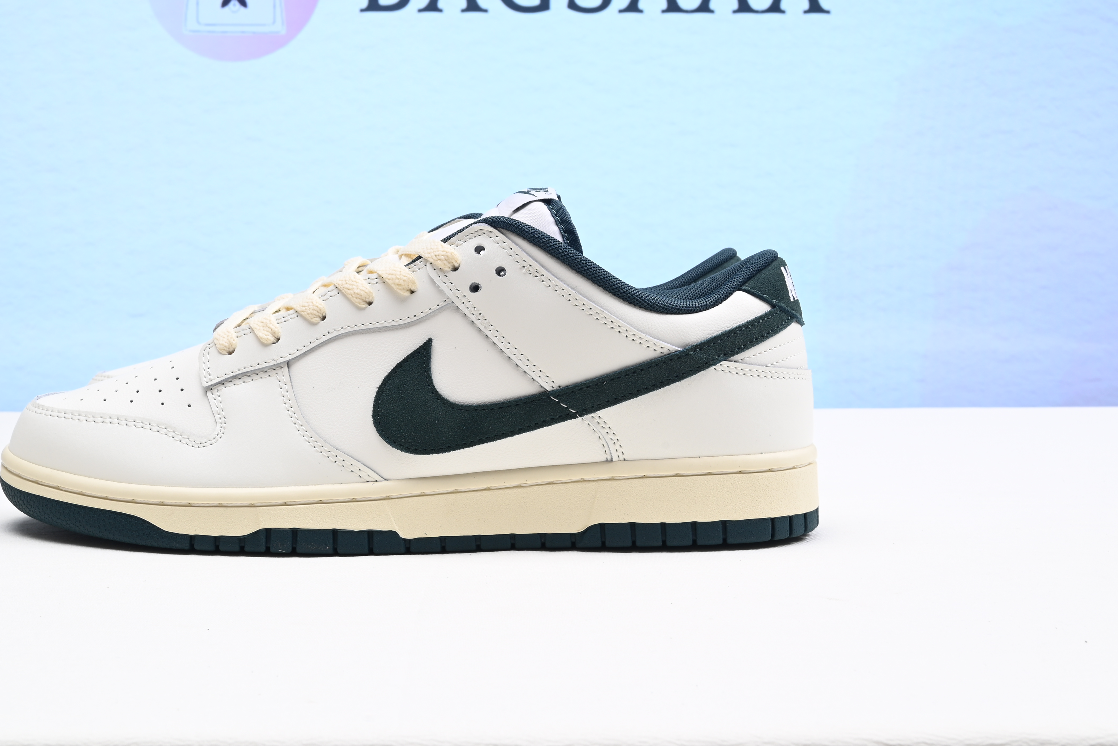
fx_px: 1647
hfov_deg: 37.4
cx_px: 471
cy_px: 248
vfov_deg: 25.4
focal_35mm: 53
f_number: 16
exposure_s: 1/2
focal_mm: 37
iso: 100
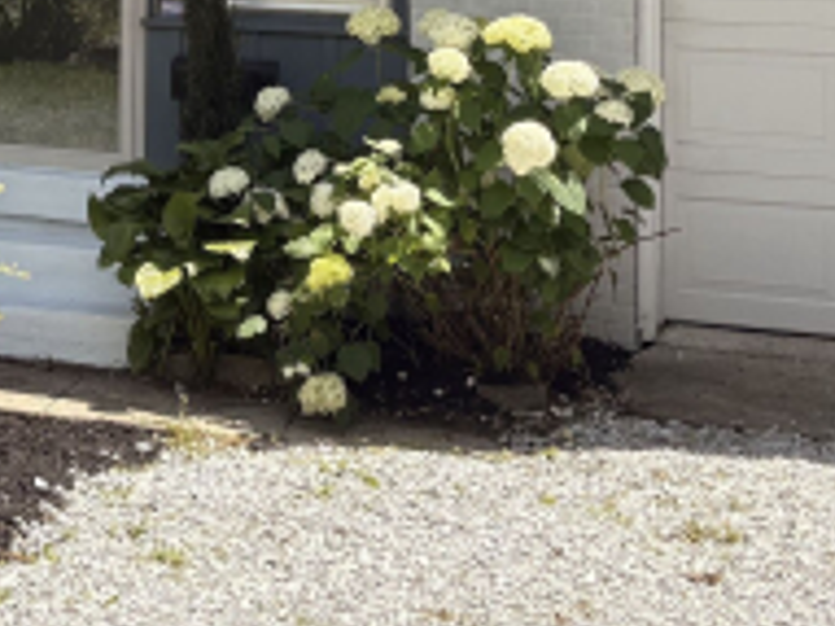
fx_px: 2194
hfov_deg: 19.9
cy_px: -228
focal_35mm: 91
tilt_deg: +2.2
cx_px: -225
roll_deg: -0.9
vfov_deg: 15.3
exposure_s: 1/1451
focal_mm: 5.96
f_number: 1.6
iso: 50
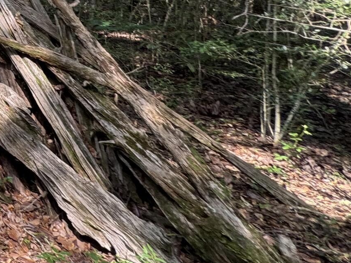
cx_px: -253
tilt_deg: -0.3
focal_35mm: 49
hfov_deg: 23.6
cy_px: -44
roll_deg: -4.2
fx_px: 497
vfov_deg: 26.7
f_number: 2.2
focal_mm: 2.22
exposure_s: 1/99
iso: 80
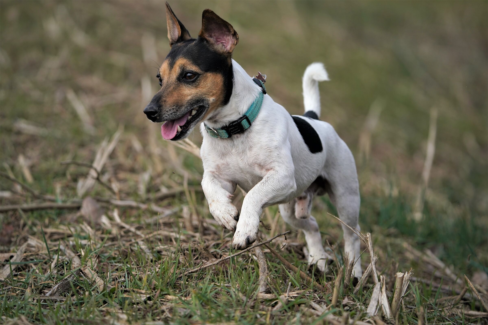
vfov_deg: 5.4
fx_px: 3456
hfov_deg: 8.1
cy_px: 162
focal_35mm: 255
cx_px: 244
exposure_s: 1/1600
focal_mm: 255
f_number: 5.6
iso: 400
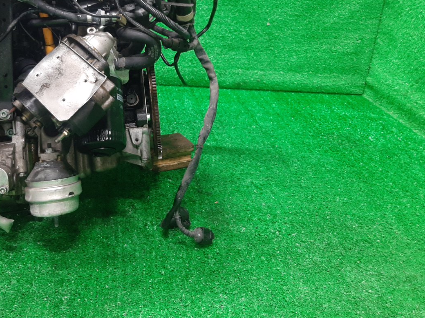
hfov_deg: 50.3
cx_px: 135
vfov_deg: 39.2
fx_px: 442
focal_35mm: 36
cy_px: 107
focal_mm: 3.93
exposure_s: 1/33
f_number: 1.7
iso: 174
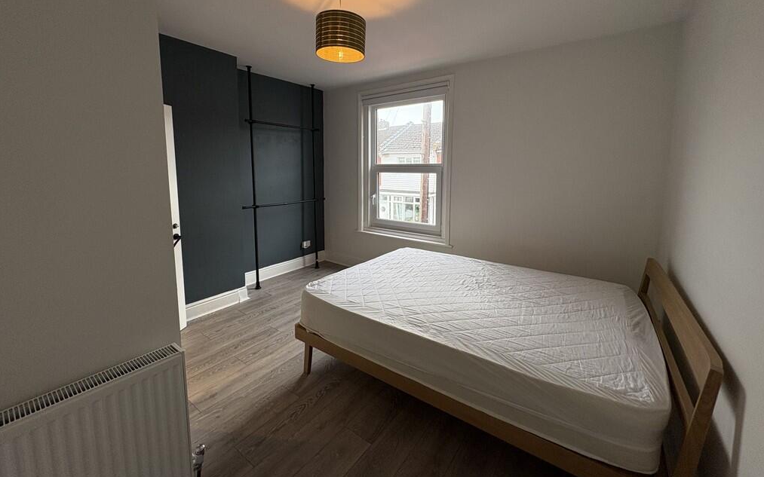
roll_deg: +0.4
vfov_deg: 74.3
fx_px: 312
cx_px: 385
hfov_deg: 101.5
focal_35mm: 15
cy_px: 203
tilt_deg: -6.1
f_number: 2.2
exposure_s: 1/100
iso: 160
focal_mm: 2.22
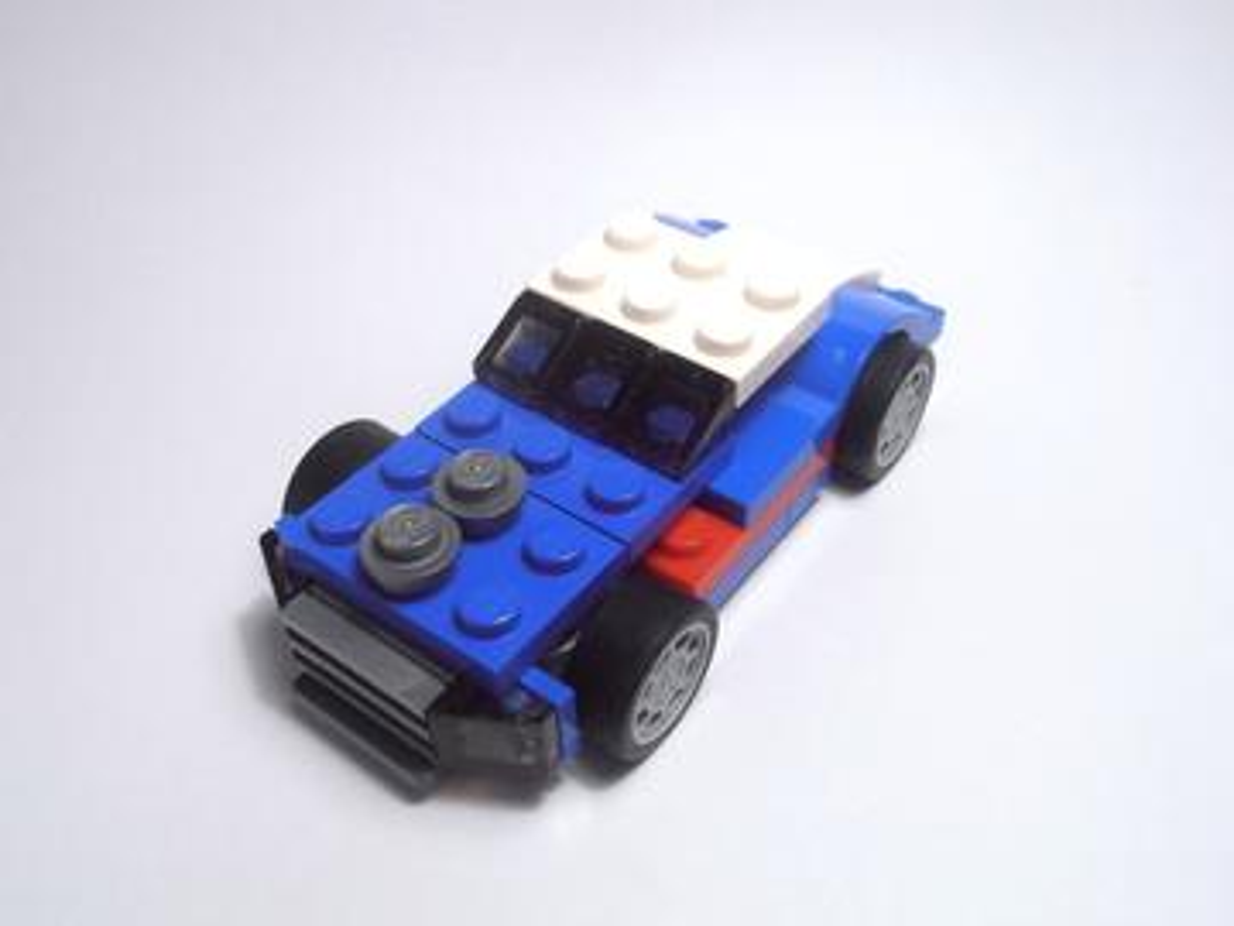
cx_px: 617
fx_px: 1319
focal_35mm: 37
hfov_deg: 50.1
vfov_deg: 38.7
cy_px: 463
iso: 80
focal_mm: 6.61
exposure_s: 1/80
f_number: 3.9
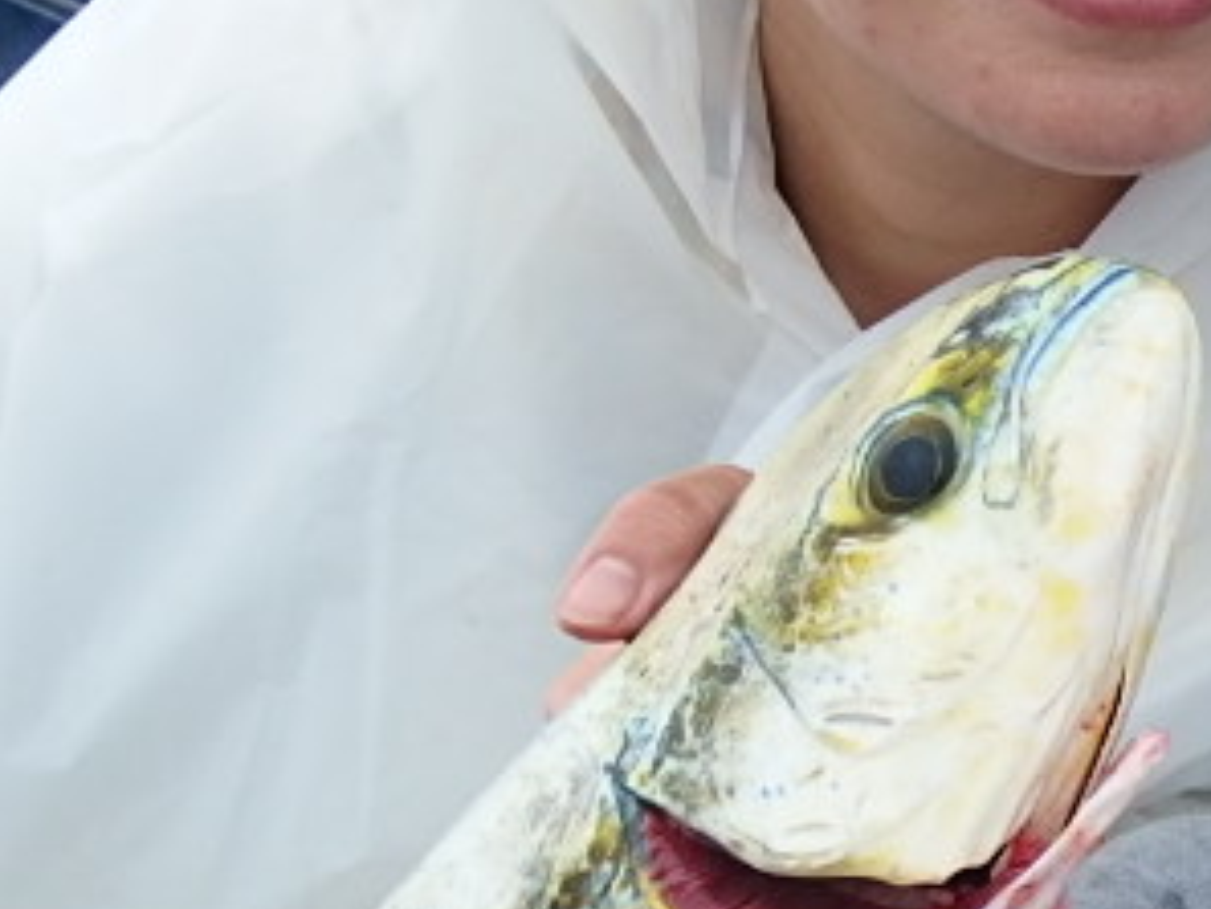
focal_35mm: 112
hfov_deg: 16.7
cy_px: 807
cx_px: 1496
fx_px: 3920
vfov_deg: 13.1
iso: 100
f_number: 3.2
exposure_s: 1/500
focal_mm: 4.7
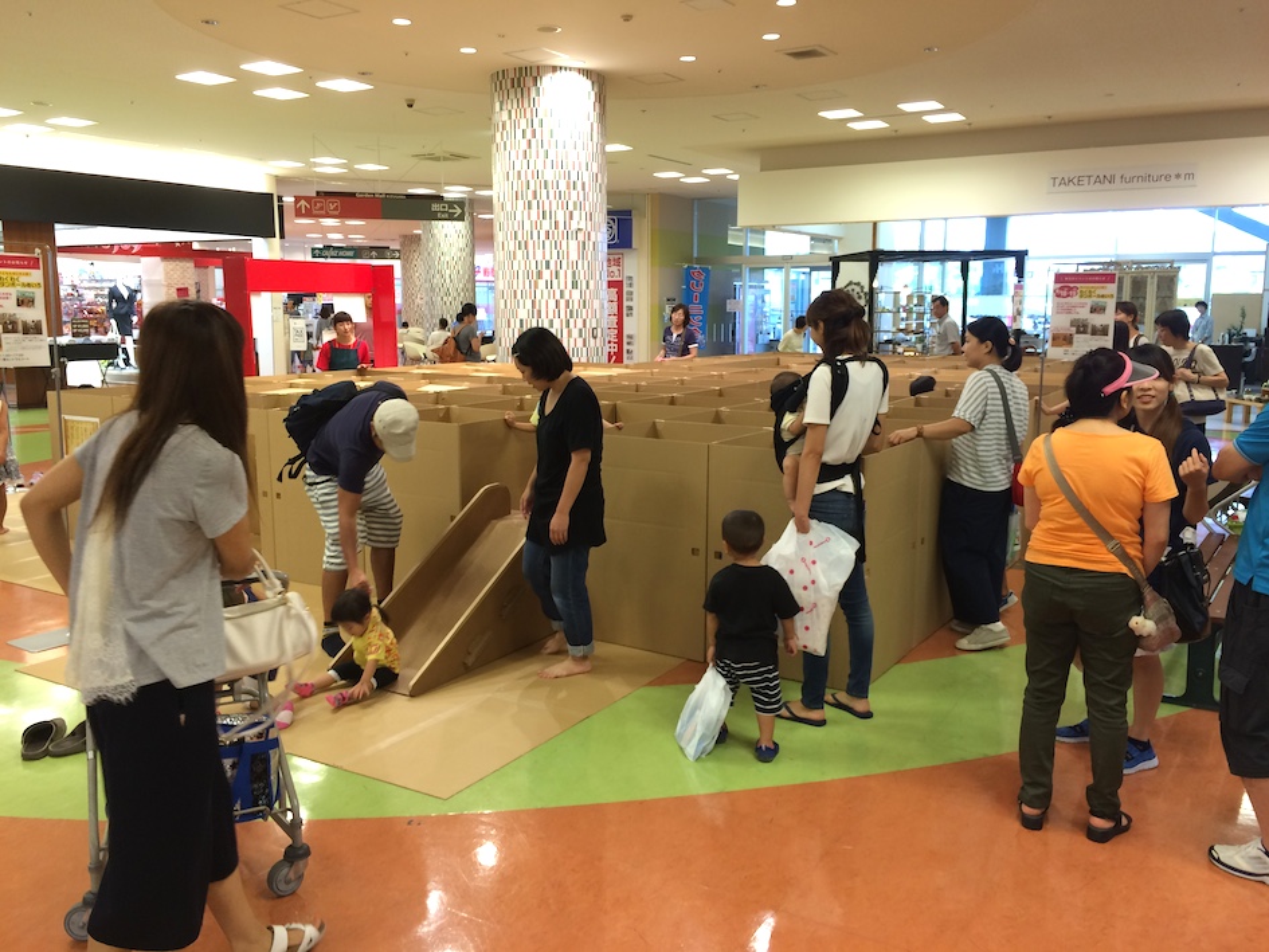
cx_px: 634
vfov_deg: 48.2
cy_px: 476
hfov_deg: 61.7
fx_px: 1063
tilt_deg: -9.0
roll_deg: -0.3
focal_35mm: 29
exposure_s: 1/30
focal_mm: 4.15
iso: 50
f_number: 2.2
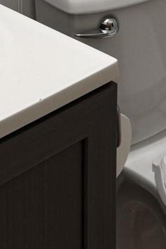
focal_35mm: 125
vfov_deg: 13.8
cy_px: -255
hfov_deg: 10.8
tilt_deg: -7.1
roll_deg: -1.5
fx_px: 865
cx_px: 182
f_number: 1.78
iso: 125
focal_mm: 6.76
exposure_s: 1/60
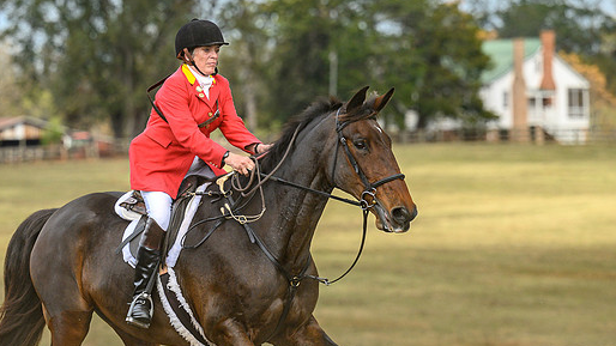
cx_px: 161
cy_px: 209
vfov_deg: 4.2
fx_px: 4704
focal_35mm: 288
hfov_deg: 7.5
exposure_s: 1/1000
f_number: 3.5
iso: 400
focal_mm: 145
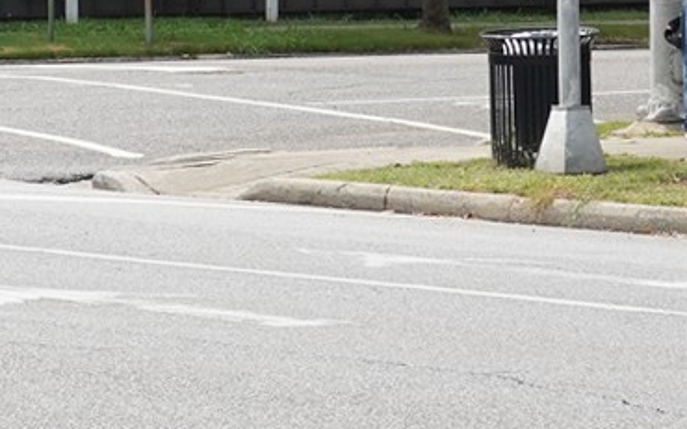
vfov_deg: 4.4
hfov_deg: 7.2
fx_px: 5465
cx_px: 26
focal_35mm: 292
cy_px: -422
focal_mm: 53
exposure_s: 1/100
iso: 400
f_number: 11
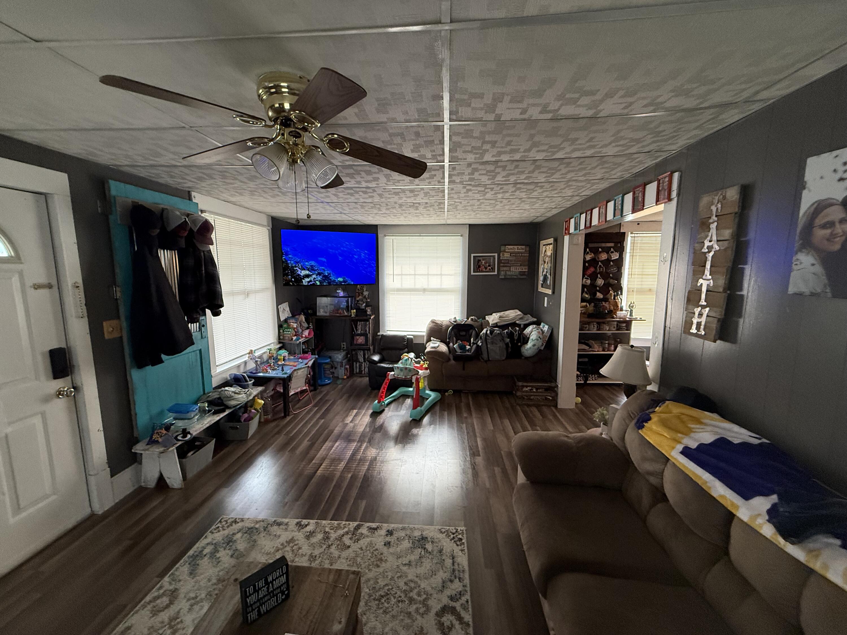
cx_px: 424
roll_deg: -0.2
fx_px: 343
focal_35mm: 14
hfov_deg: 102.1
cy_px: 318
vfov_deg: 85.7
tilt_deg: -7.7
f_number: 2.2
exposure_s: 1/99
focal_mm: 2.22
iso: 320
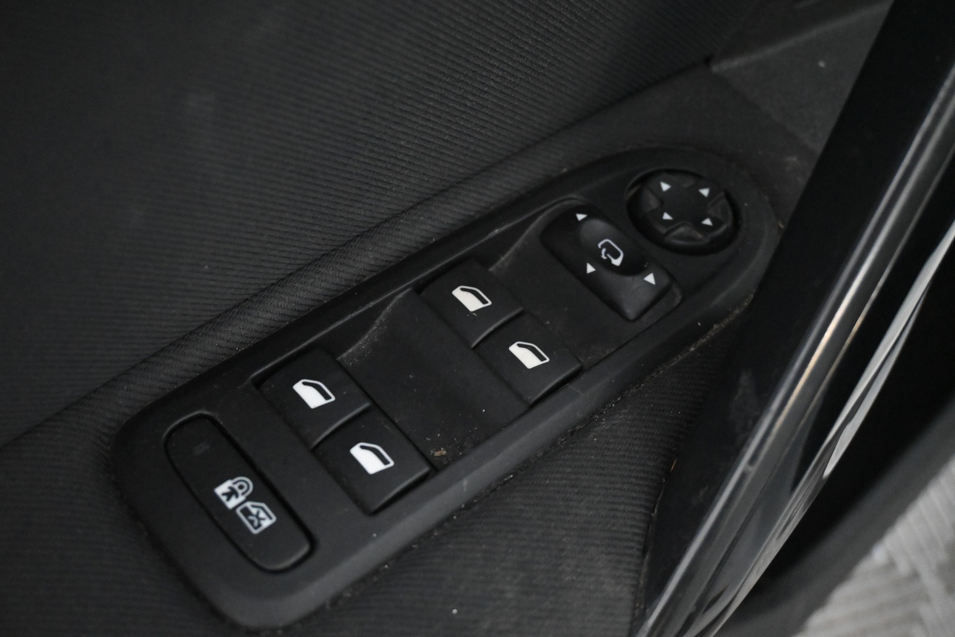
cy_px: 318
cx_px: 478
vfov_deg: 30.8
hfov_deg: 45.0
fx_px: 1154
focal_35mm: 44
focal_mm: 29
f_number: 4.8
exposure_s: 1/50
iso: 8000
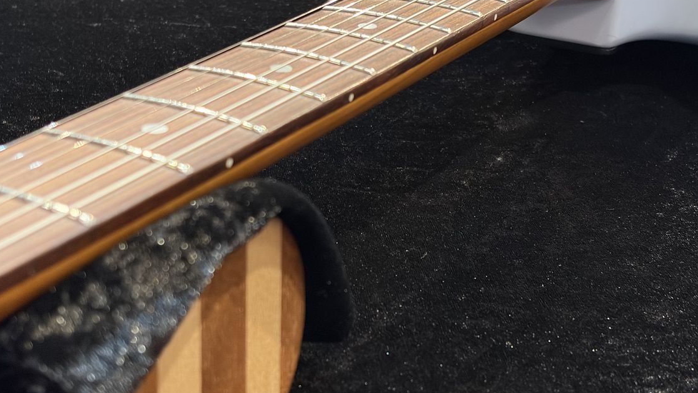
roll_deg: +1.2
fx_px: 1203
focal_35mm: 65
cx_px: 313
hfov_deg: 32.3
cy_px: 181
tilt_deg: -24.0
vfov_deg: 18.5
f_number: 1.6
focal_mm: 5.96
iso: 250
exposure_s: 1/40
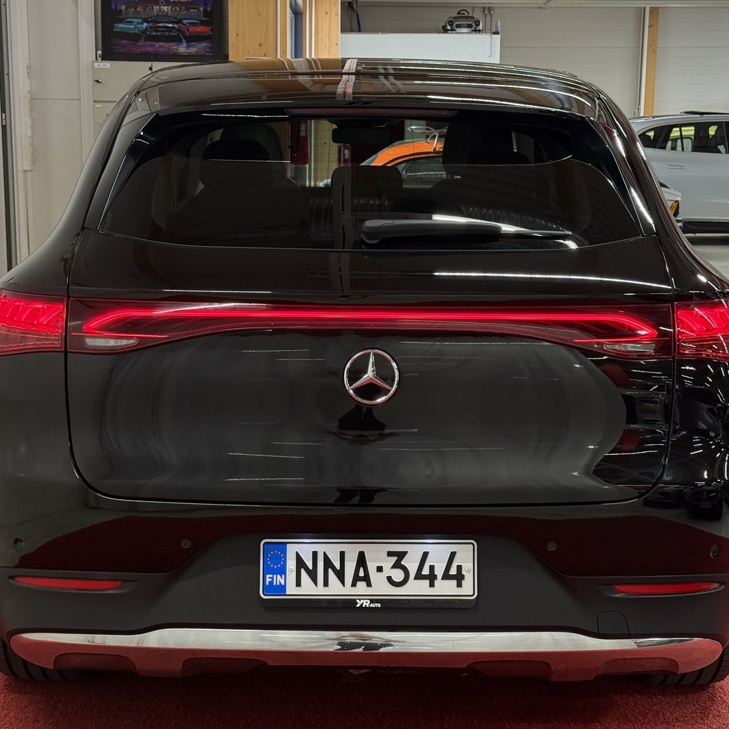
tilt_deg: -9.1
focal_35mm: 57
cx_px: 367
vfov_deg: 30.0
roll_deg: -0.8
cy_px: 364
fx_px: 1358
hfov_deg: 30.0
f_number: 1.78
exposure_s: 1/100
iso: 160
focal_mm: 6.76
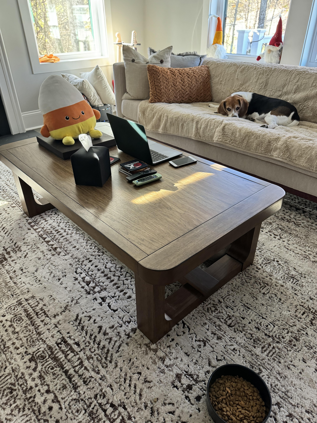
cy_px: 212
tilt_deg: -32.5
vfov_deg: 71.6
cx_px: 158
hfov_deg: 56.8
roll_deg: +0.7
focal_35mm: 24
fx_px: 293
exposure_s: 1/60
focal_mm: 6.86
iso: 500
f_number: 1.78
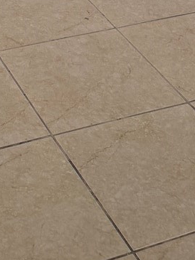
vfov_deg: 15.5
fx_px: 790
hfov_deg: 14.0
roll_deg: -2.5
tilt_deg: -11.9
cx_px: 42
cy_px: -234
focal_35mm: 105
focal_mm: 6.76
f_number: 1.78
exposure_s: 1/138
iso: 200
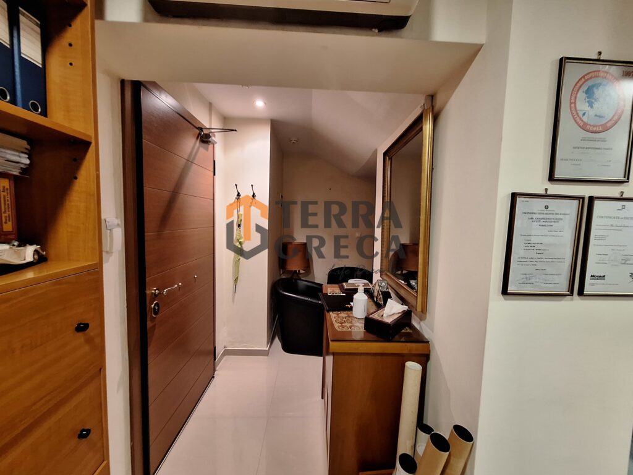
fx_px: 238
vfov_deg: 89.9
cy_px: 238
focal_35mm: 13
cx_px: 316
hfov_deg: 106.2
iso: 200
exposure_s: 1/25
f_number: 2.2
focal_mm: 1.74
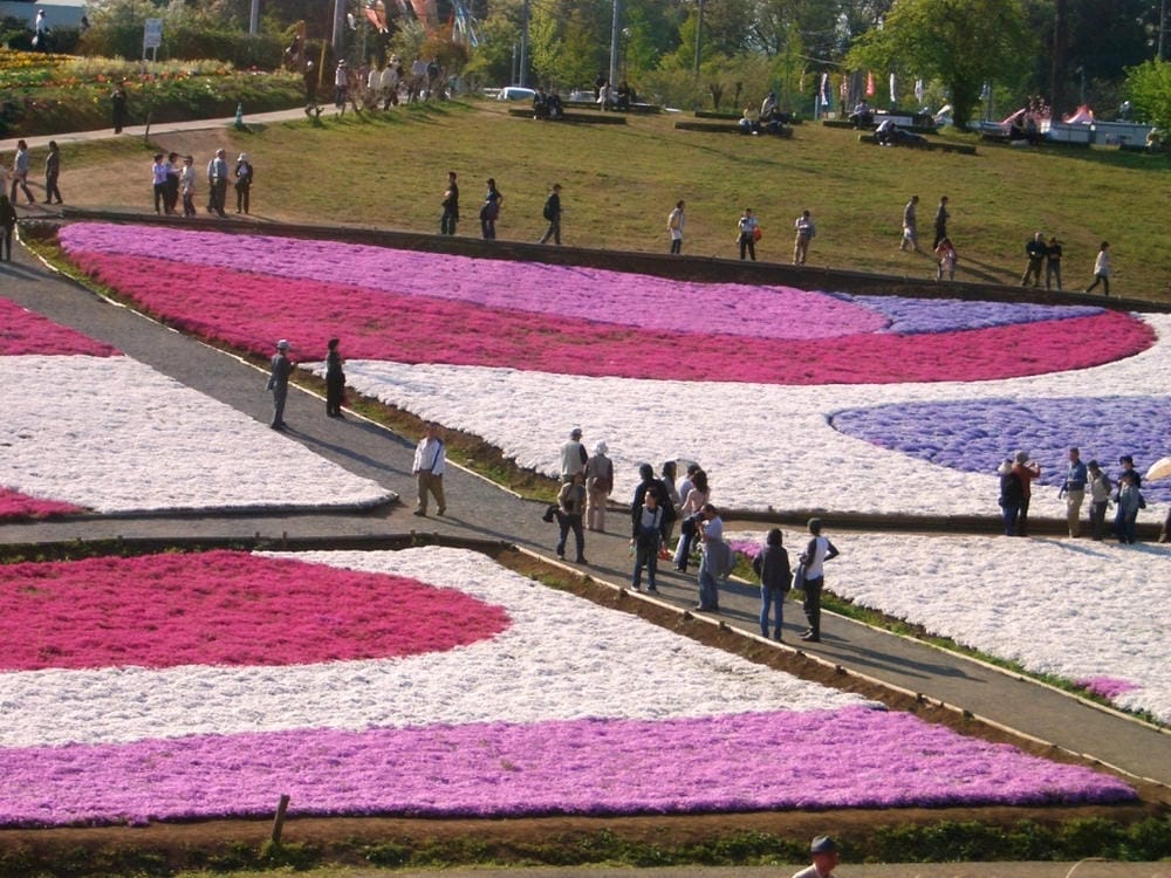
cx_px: 586
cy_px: 439
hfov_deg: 18.7
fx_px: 3552
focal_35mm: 105
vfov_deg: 14.1
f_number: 7.7
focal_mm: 17.4
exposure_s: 1/250
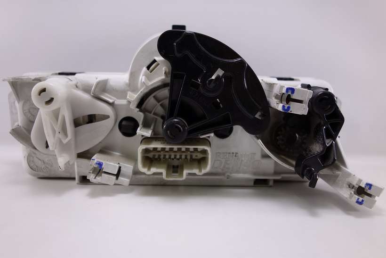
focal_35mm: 28
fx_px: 300
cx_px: 193
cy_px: 129
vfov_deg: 46.4
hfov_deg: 65.5
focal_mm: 10.4
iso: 125
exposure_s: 1/100
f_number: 2.5
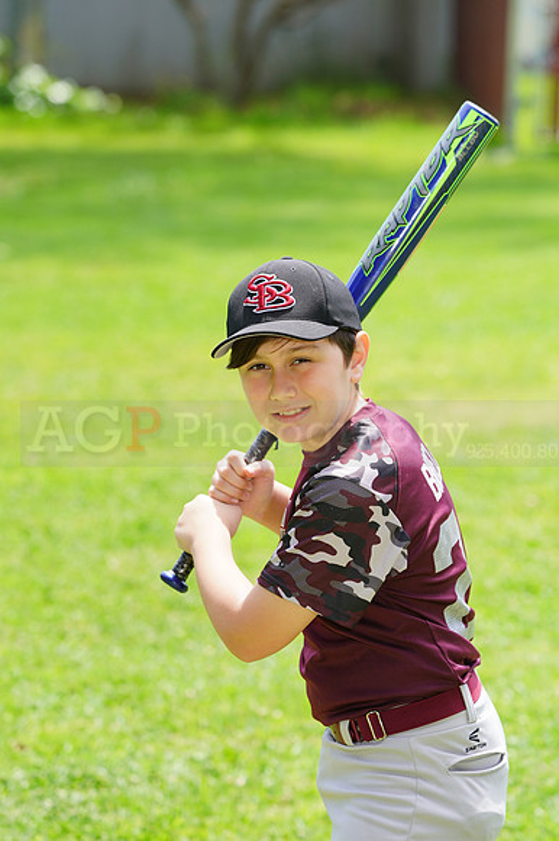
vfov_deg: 9.0
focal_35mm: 229
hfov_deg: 6.0
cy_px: 420
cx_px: 280
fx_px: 5340
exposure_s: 1/160
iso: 200
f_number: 8
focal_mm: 229
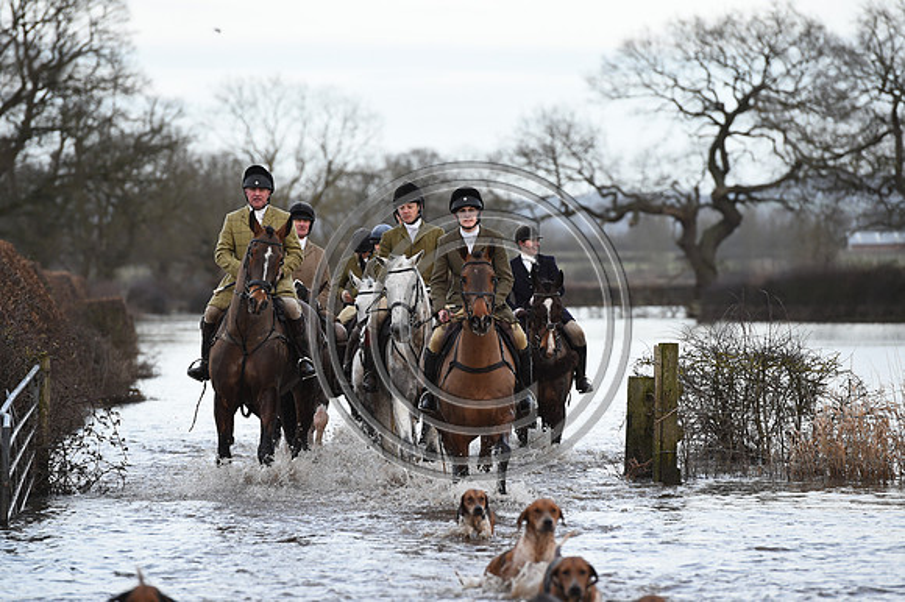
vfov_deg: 6.9
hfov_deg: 10.3
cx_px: 452
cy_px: 301
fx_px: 5025
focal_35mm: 200
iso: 1800
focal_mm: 200
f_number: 4.5
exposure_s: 1/1000
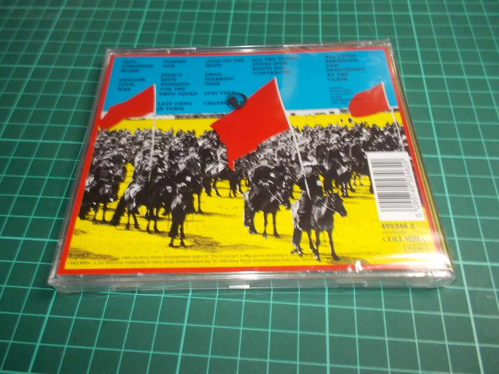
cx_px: 250
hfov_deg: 61.7
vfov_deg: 48.2
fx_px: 418
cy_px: 187
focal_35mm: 29
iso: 200
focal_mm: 4.1
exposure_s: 1/30
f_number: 3.3
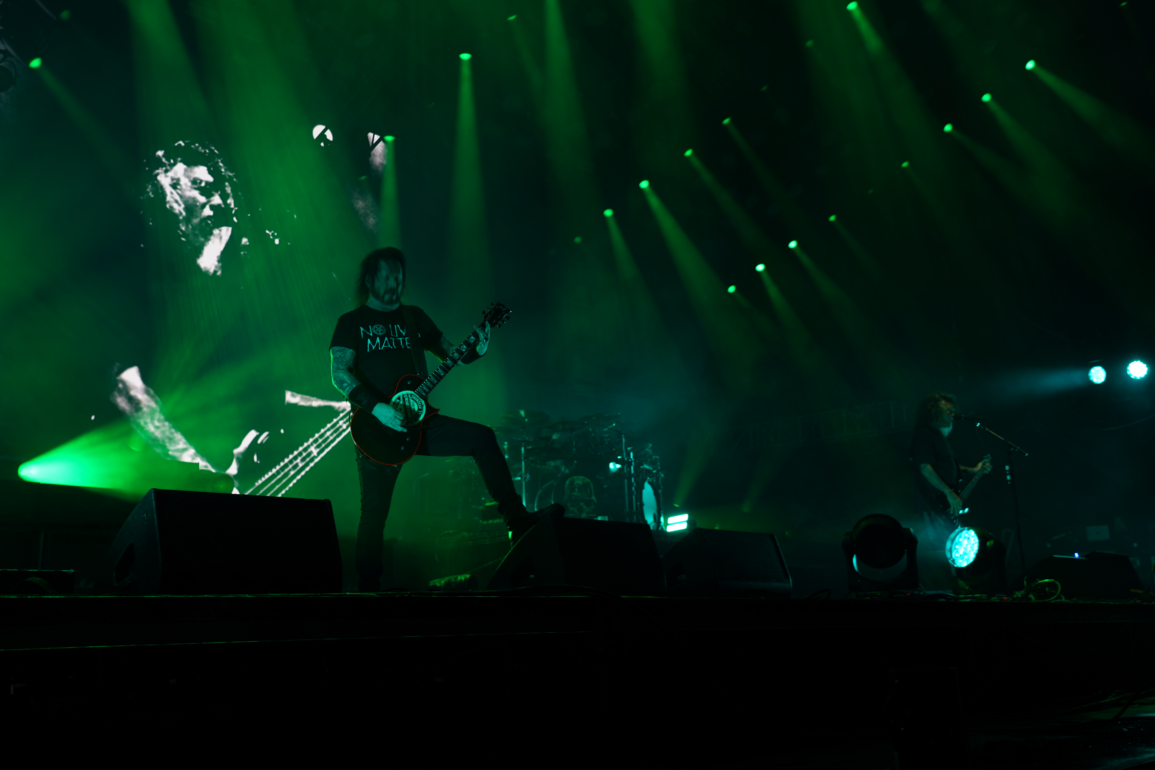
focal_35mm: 34
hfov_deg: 55.8
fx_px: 1091
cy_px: 385
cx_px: 578
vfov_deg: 38.9
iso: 100
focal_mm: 34
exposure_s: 1/50
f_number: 4.5
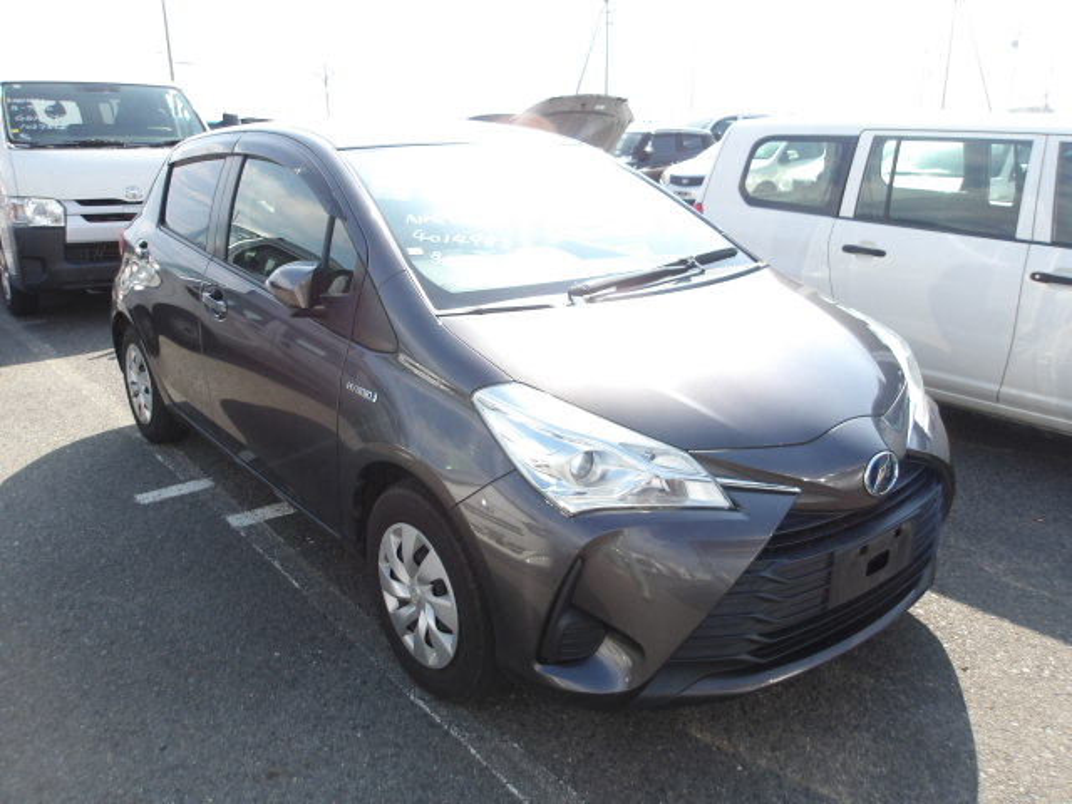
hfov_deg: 65.3
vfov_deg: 51.4
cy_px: 402
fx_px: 836
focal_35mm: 27
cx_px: 536
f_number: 3
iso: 100
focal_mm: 4.9
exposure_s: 1/490
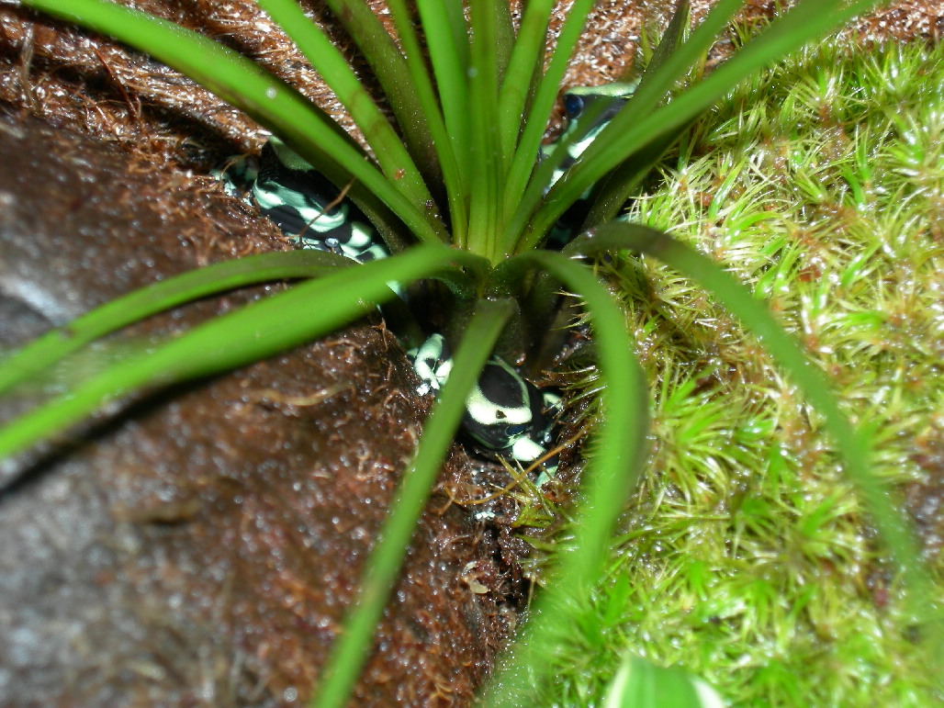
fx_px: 2645
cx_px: 472
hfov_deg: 20.2
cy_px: 354
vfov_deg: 15.2
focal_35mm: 97
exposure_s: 1/120
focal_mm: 20.2
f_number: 4.4
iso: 64
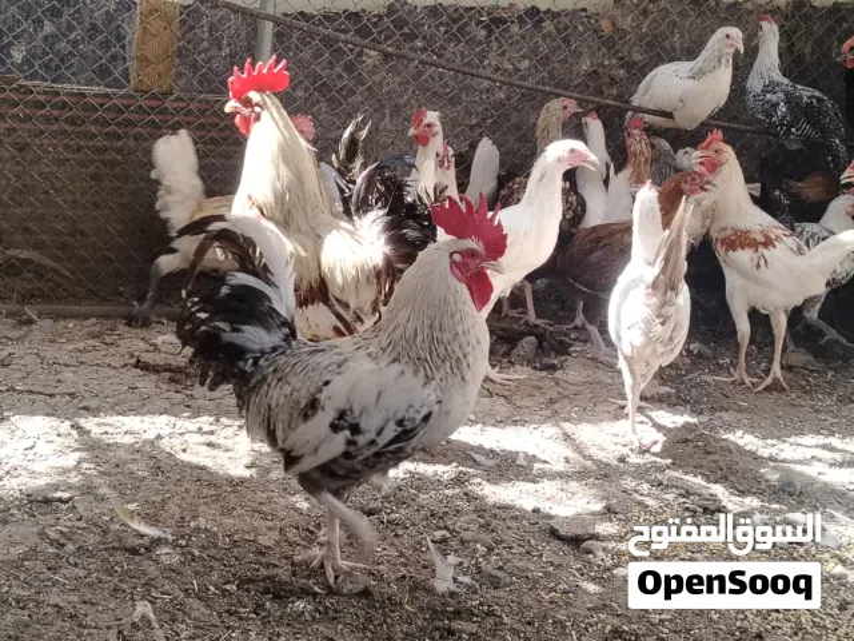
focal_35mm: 61
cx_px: 427
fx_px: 1505
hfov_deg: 31.7
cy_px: 320
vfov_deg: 24.0
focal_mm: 5.25
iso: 116
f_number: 1.75
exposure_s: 1/100
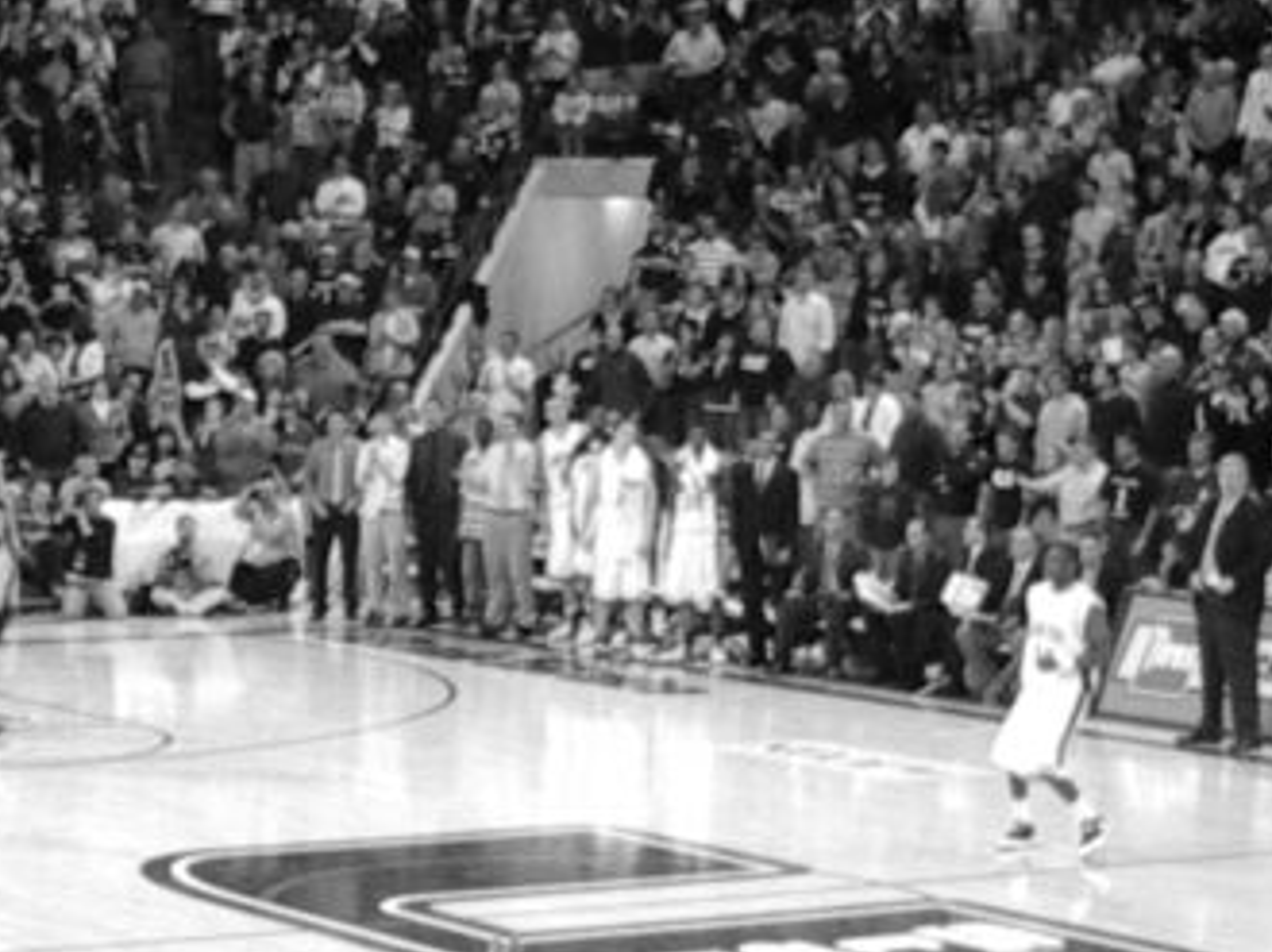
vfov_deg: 12.5
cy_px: 709
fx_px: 4333
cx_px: -308
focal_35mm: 118
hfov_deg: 16.0
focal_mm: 5.8
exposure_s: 1/50
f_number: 2.6
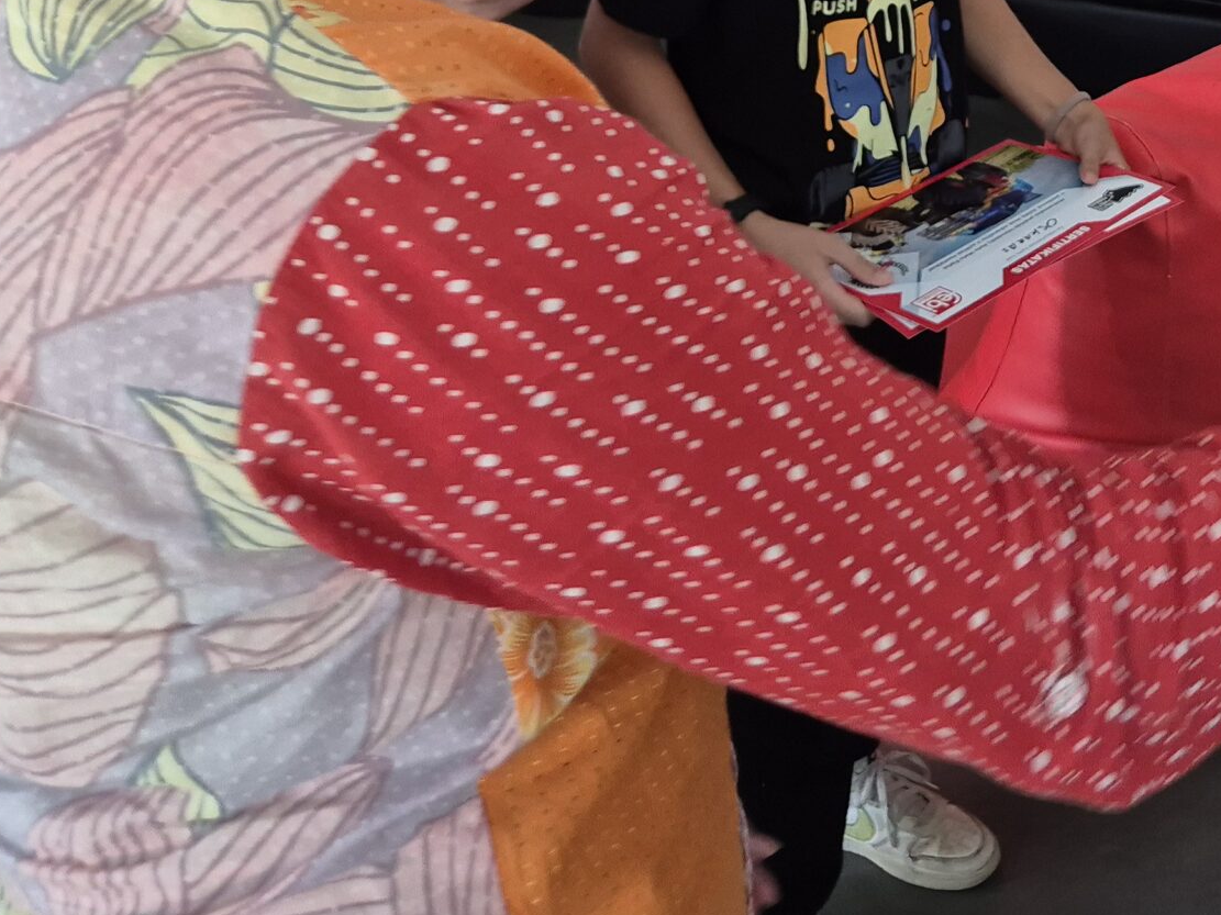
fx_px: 1869
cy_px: -98
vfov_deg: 25.5
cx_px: 1162
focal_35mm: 53
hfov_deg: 33.7
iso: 200
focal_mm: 5.4
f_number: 1.8
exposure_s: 1/100
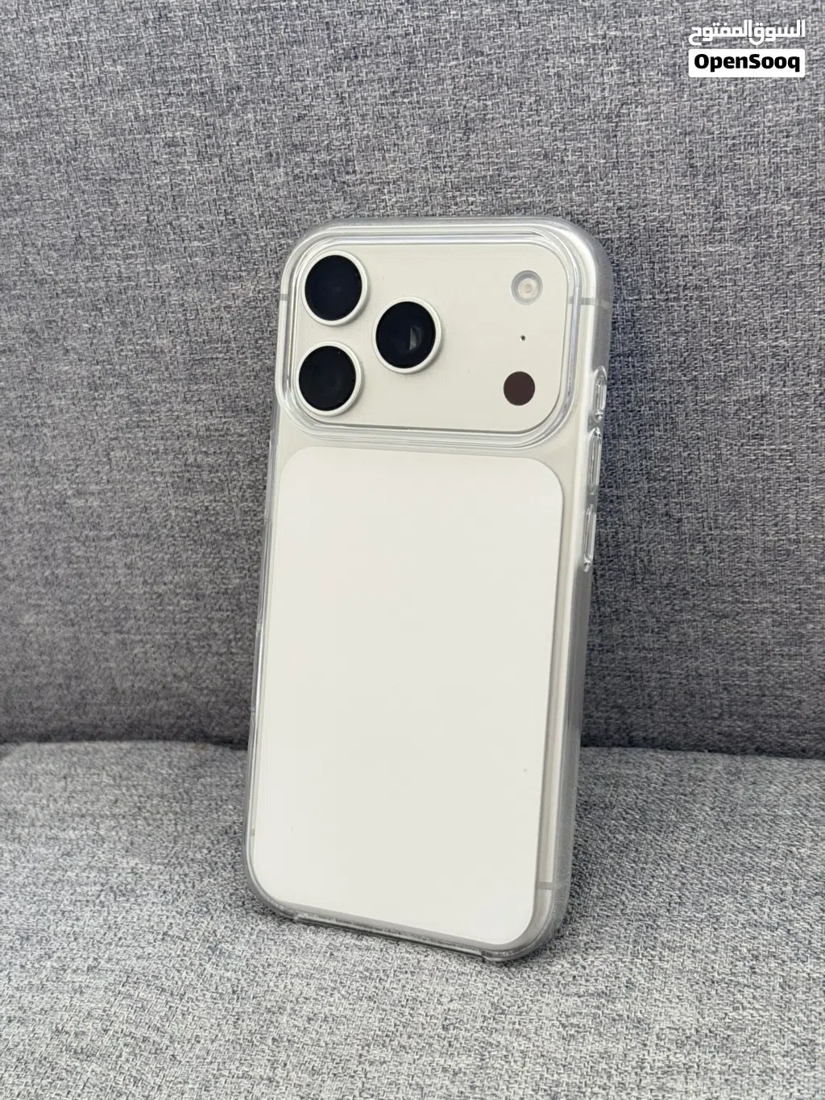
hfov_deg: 30.3
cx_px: 412
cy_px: 550
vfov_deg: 39.7
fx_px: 1525
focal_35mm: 48
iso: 200
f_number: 1.78
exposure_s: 1/60
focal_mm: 6.76
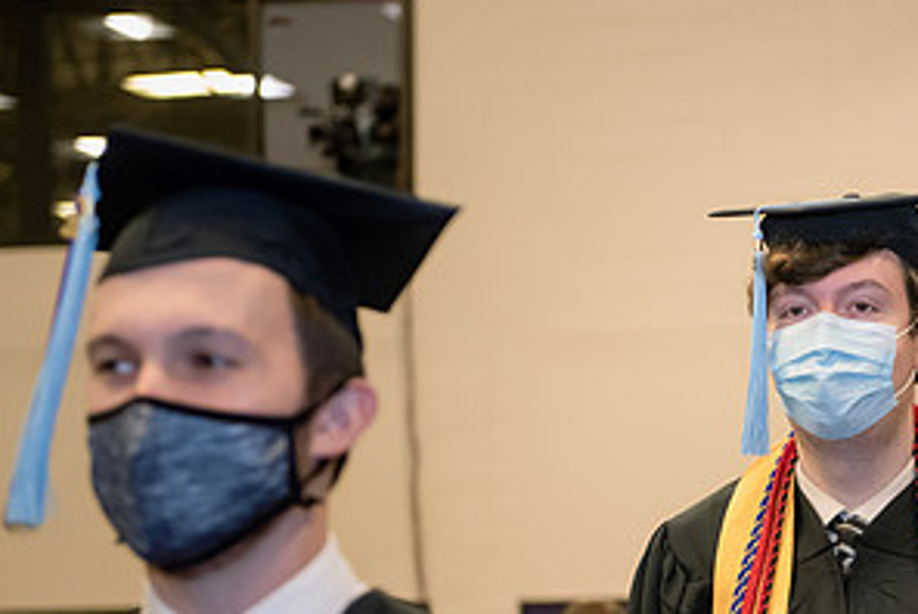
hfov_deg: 14.8
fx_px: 3497
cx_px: 853
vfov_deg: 10.0
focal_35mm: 137
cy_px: 529
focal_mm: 70
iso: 1600
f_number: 3.5
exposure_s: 1/200
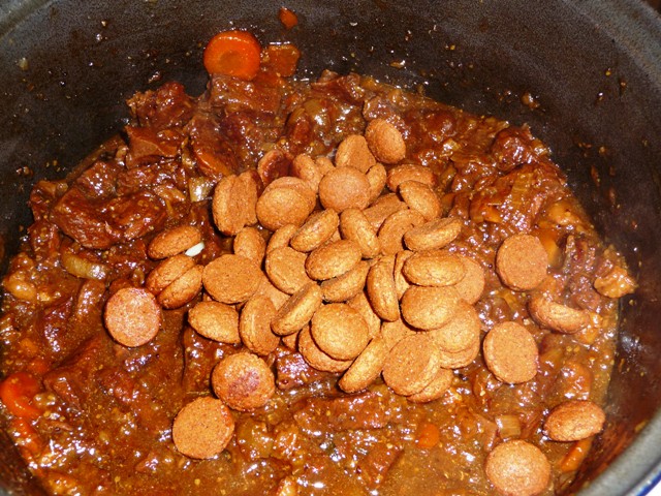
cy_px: 248
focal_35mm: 45
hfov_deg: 42.1
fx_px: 859
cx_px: 330
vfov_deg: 32.2
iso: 100
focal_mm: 7.6
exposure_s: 1/30
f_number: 4.1
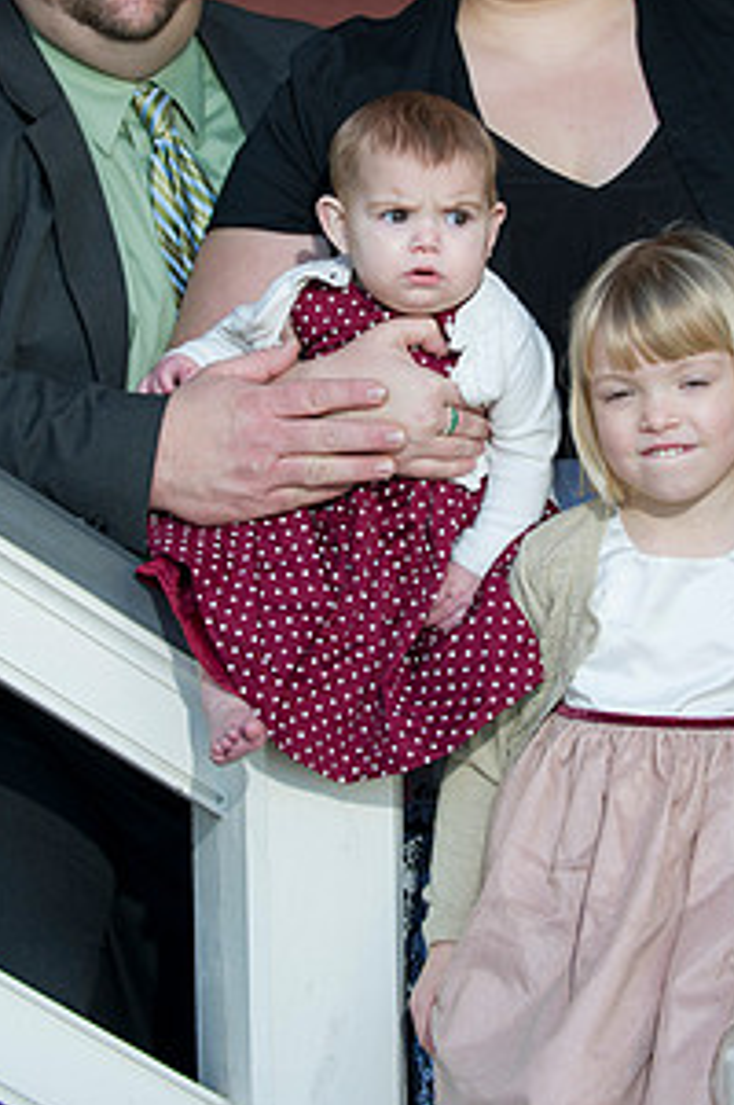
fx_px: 3433
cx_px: 413
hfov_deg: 12.2
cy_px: 363
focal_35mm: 112
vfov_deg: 18.2
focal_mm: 75
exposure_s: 1/250
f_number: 3.2
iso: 250
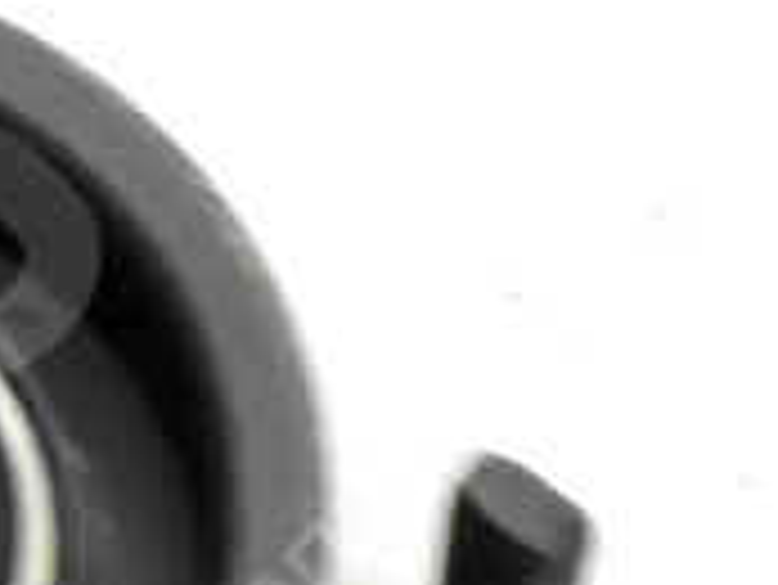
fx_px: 9896
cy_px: 432
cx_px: -144
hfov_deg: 4.5
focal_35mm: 440
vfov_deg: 3.4
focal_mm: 13.5
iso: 250
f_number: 5.8
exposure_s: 1/30
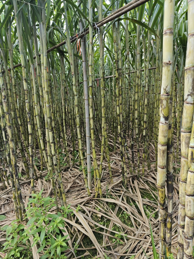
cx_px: 97
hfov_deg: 58.9
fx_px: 172
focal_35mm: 23
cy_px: 130
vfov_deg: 73.9
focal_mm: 5.56
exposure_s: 1/206
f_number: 1.88
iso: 71
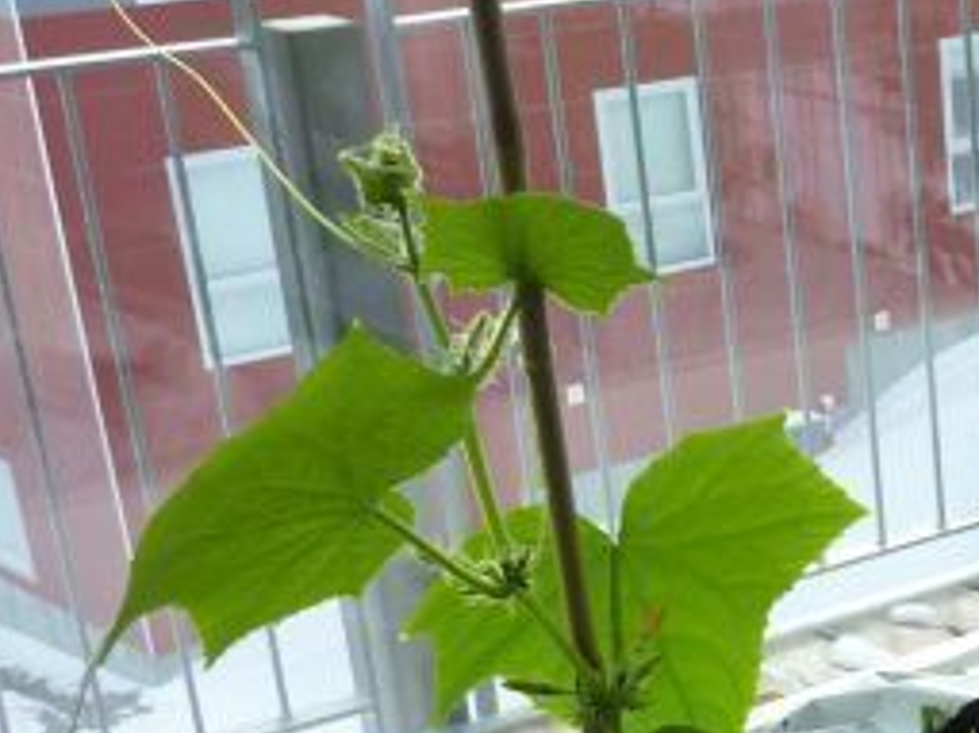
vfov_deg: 15.5
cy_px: 944
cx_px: 1336
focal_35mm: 91
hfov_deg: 19.5
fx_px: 2572
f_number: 4
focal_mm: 4.7
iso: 125
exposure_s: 1/200
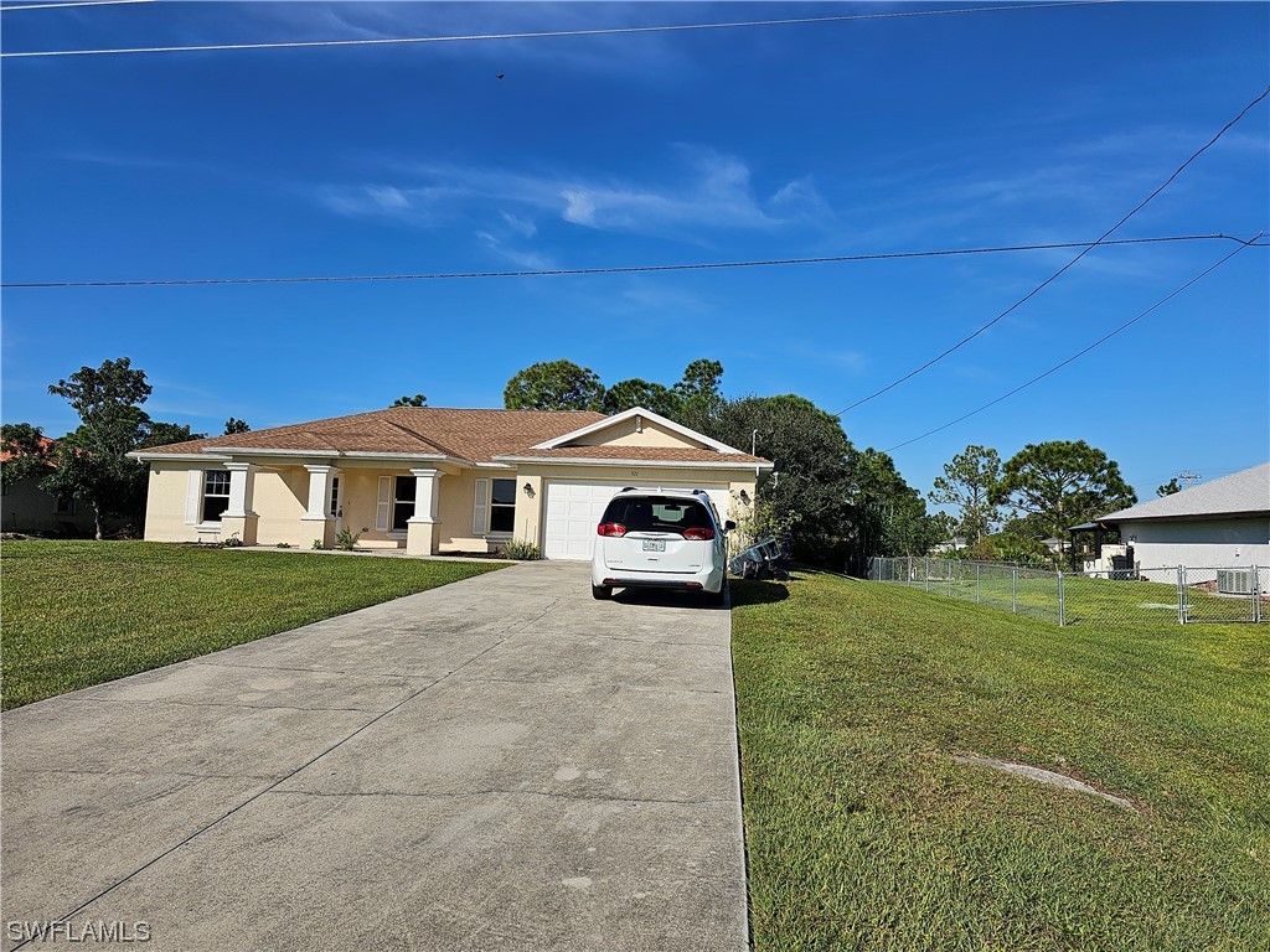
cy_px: 476
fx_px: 844
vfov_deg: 58.9
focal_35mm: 23
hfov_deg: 73.9
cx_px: 635
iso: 12
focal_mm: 6.3
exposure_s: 1/1756
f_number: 1.7
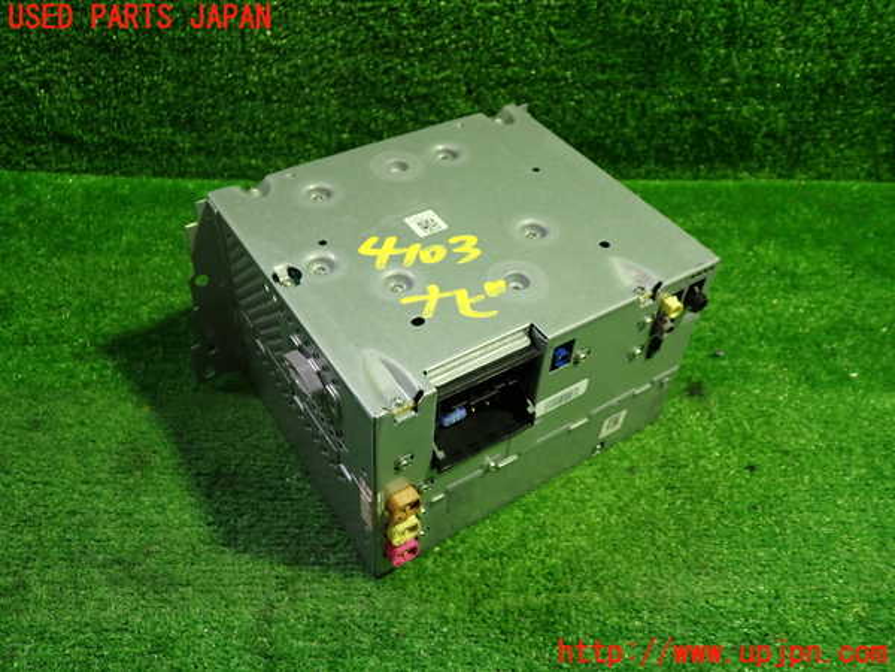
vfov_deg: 46.8
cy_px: 336
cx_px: 448
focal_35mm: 30
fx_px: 776
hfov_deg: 60.0
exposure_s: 1/30
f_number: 2.3
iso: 200
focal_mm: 5.4
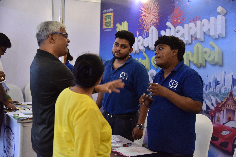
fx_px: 328
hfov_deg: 39.6
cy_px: 78
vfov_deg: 27.0
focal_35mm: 50
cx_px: 118
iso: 2000
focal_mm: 50
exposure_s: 1/80
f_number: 4
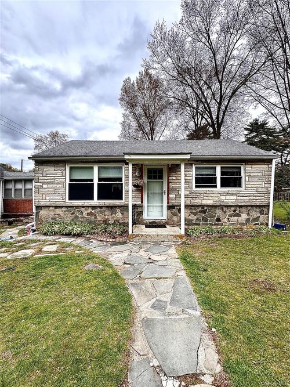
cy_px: 194
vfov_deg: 102.1
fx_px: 156
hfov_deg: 85.7
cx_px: 145
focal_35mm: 14
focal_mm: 2.22
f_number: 2.2
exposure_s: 1/675
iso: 40
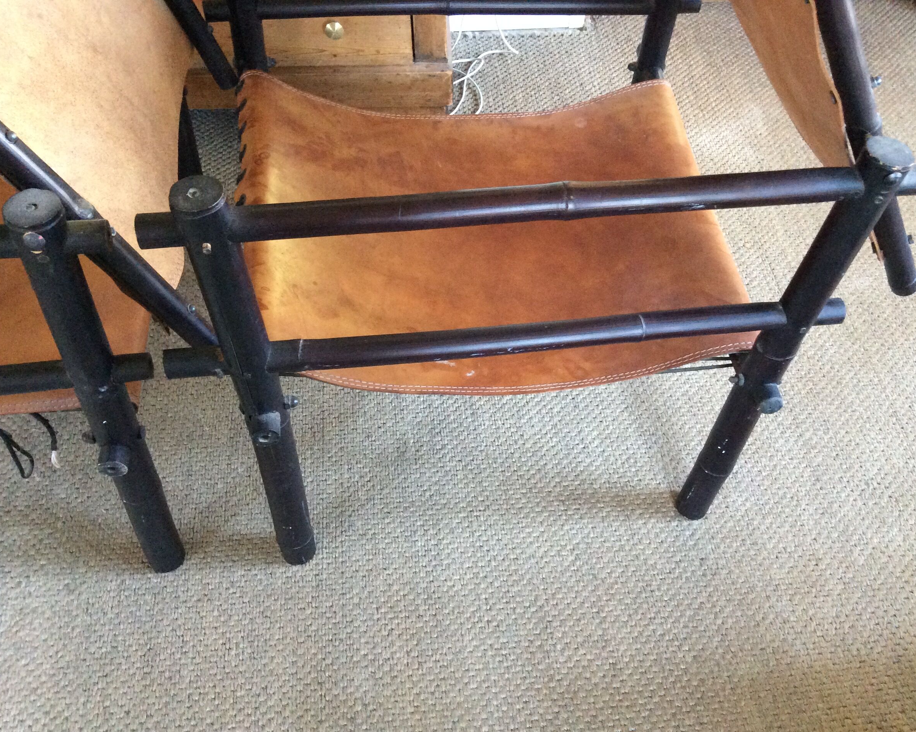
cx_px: 495
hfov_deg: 52.8
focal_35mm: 34
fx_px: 922
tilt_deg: -52.5
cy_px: 372
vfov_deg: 43.4
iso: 320
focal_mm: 3.3
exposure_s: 1/20
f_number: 2.4
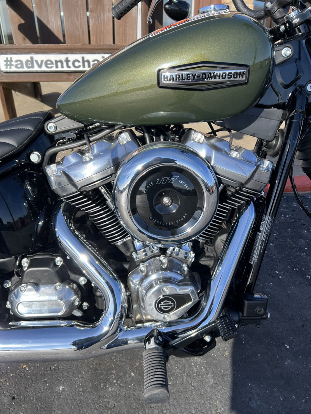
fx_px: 312
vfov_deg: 67.3
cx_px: 156
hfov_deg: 53.1
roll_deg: +1.9
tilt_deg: -29.0
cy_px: 207
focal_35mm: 26
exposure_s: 1/2123
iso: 50
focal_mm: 5.7
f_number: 1.5
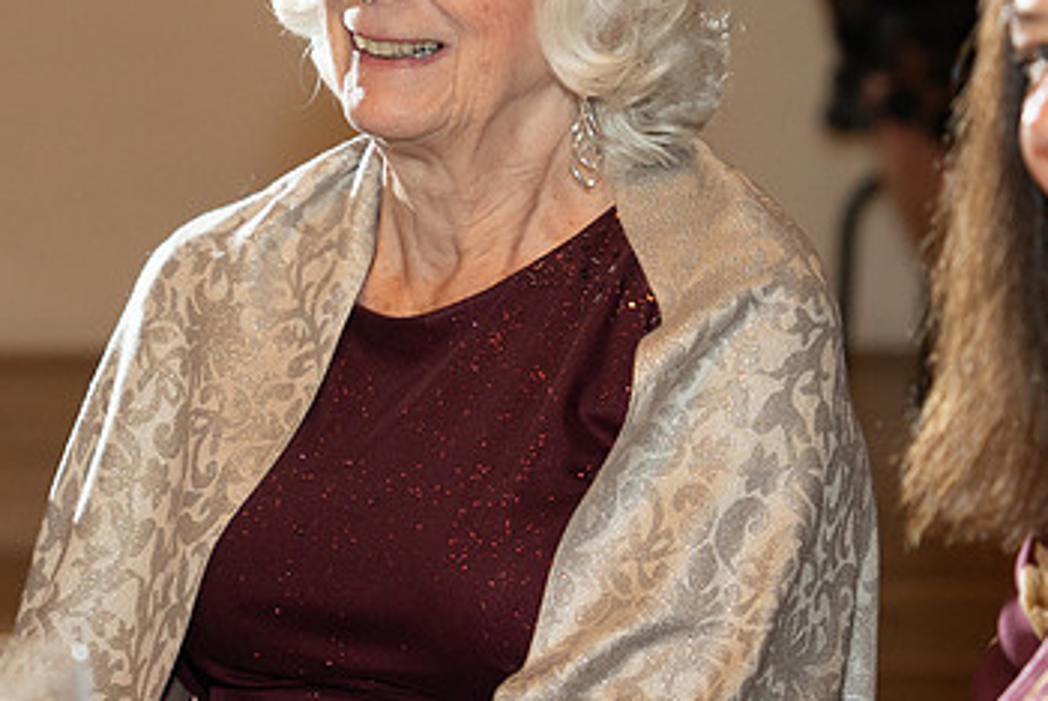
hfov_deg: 11.8
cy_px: 202
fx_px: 5069
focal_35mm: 174
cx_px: 500
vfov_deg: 7.9
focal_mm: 70
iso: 1600
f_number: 2.8
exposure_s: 1/125
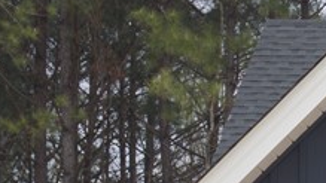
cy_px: 396
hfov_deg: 6.6
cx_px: 792
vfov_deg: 3.8
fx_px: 2696
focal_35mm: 312
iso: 100
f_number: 9
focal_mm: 40
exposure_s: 1/250
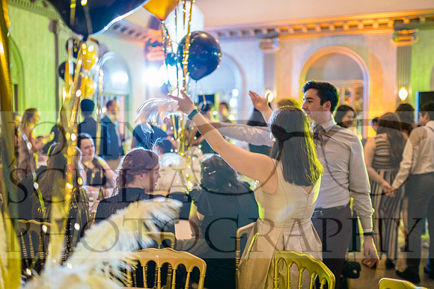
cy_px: 144
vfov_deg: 37.9
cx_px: 217
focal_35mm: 35
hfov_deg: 54.4
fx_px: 422
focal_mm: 35
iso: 6400
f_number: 1.4
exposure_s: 1/50
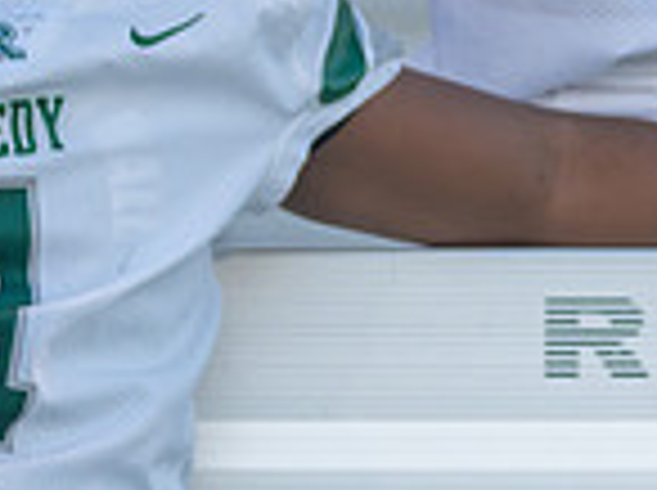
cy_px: -256
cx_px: 606
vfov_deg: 2.5
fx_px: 11085
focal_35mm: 585
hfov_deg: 3.4
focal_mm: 134
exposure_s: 1/400
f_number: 2.8
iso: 640
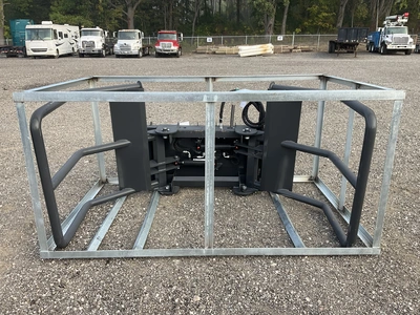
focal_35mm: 29
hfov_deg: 61.7
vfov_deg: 48.2
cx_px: 210
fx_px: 352
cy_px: 158
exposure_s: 1/122
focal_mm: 3
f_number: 1.8
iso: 16
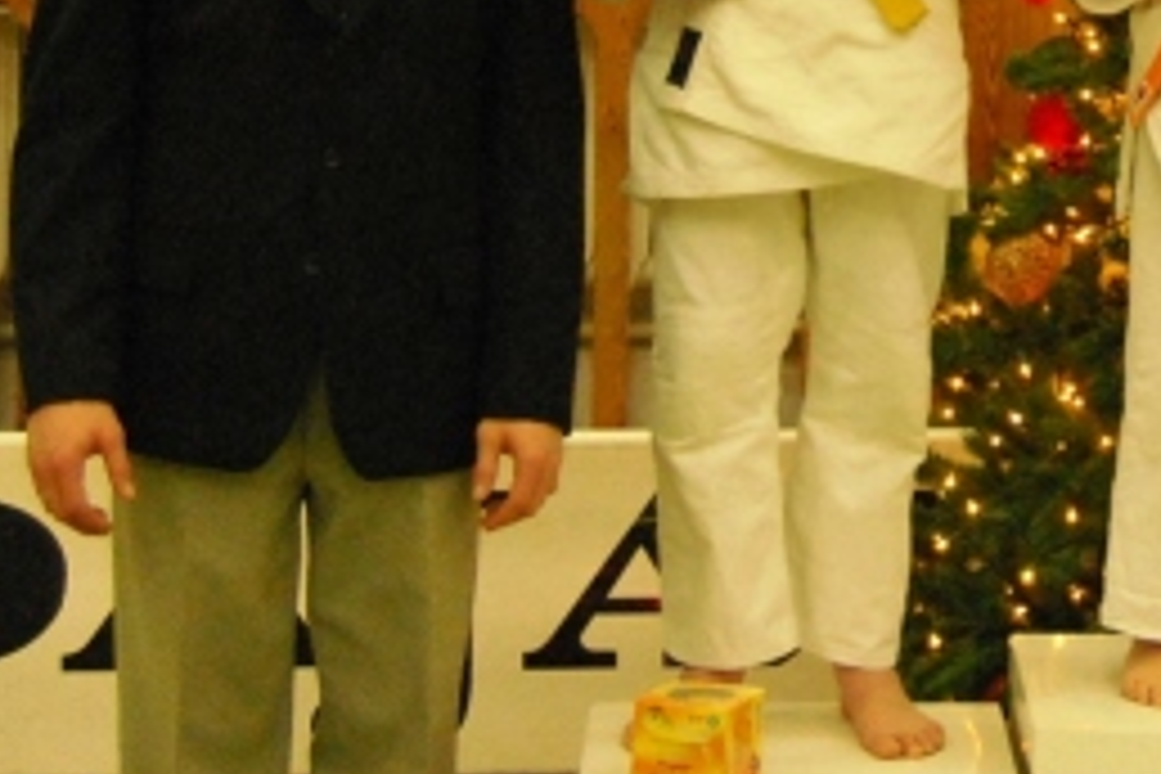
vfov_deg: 16.1
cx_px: 1256
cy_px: 184
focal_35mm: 84
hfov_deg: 22.8
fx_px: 2716
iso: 1600
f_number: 3.8
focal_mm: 23
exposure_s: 1/60
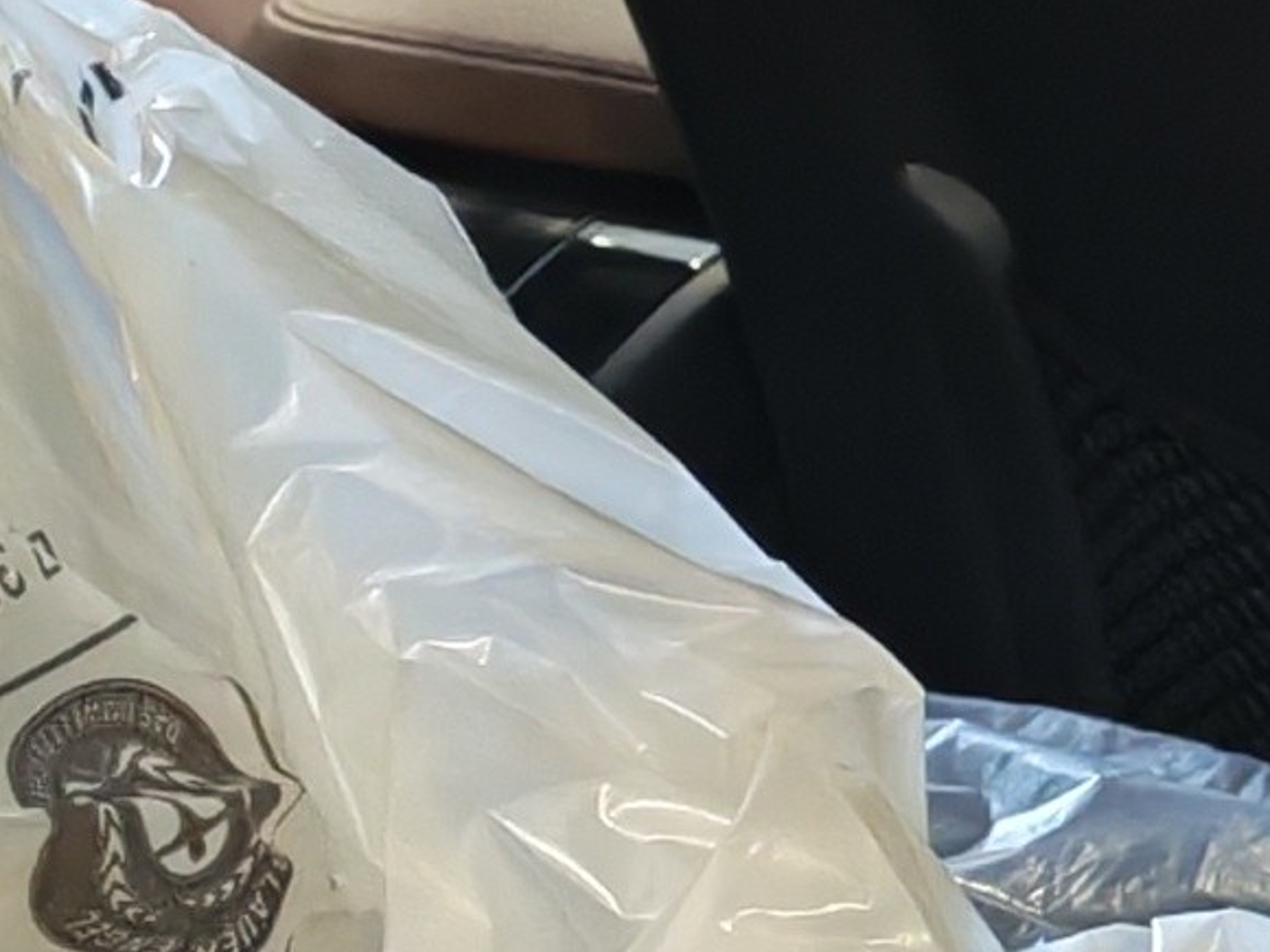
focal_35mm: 219
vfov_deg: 6.7
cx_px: 3083
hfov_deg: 8.3
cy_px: -116
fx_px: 8035
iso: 1250
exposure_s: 1/50
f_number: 1.9
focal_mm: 6.12
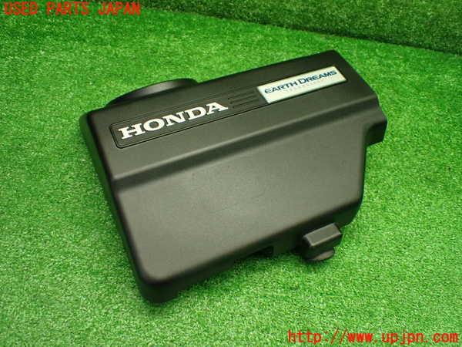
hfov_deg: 60.0
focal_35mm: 30
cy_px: 174
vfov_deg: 46.8
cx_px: 231
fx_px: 400
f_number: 2.3
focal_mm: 5.4
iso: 800
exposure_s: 1/125
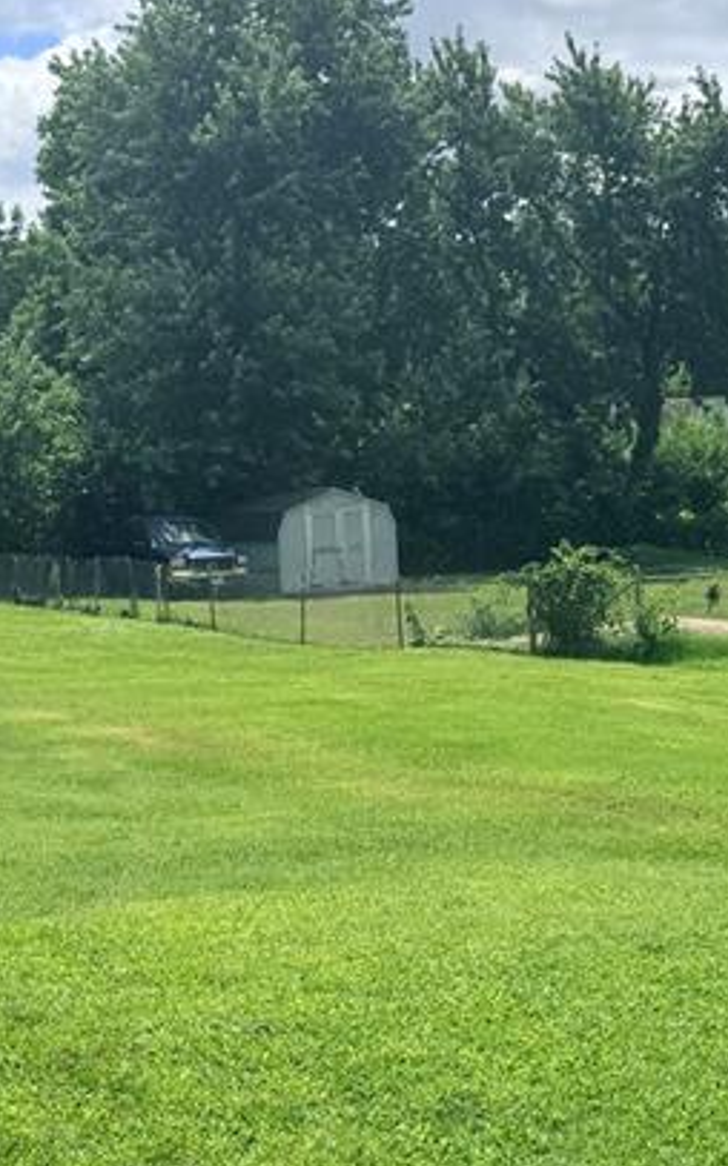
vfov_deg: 32.0
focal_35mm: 64
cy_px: 633
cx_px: 427
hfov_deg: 20.3
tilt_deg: -6.7
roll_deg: +1.7
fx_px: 2034
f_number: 1.78
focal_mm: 6.76
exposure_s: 1/6173
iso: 80
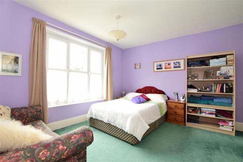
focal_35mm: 15
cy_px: 81
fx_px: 101
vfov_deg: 77.3
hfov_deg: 100.4
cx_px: 122
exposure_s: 1/20
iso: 400
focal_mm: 10
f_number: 9
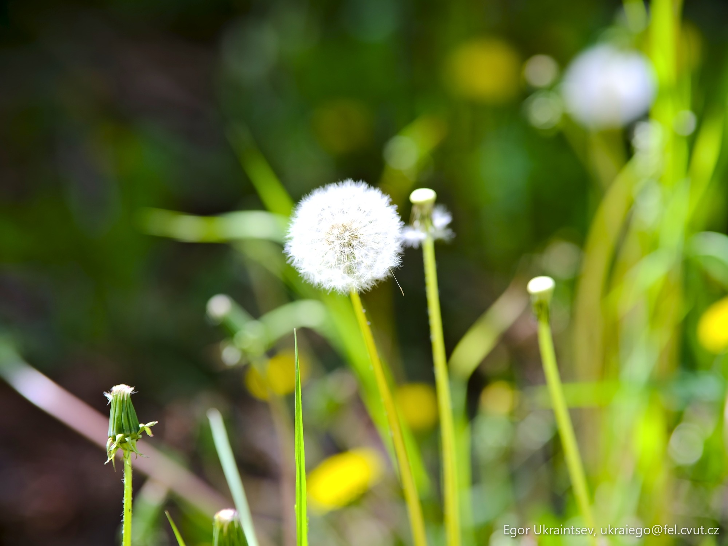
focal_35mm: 158
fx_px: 3323
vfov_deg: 9.4
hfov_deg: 12.5
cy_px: 273
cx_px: 364
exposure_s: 1/150
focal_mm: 200
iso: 100
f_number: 4
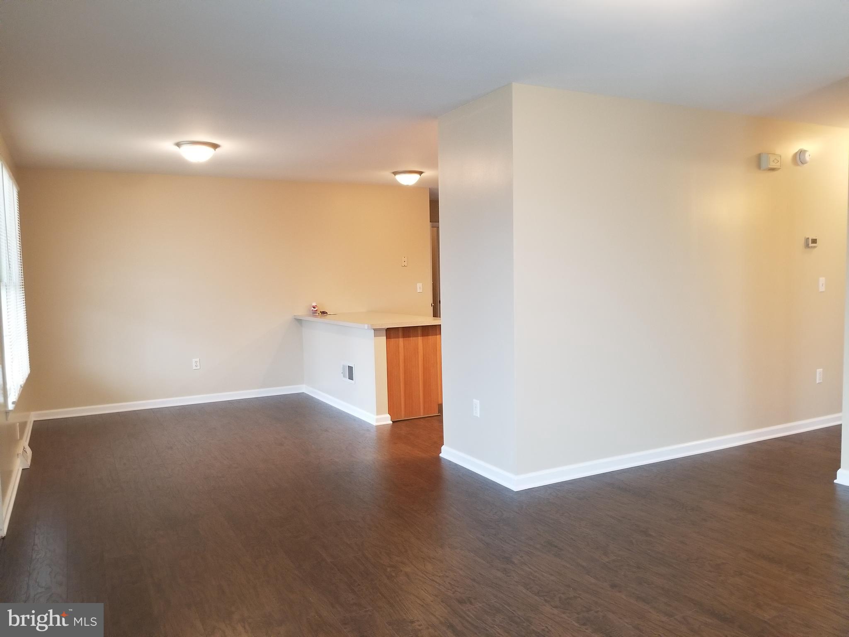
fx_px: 638
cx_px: 424
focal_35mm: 26
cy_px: 318
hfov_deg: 67.3
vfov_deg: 53.1
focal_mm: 4.25
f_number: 1.7
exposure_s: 1/24
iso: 250
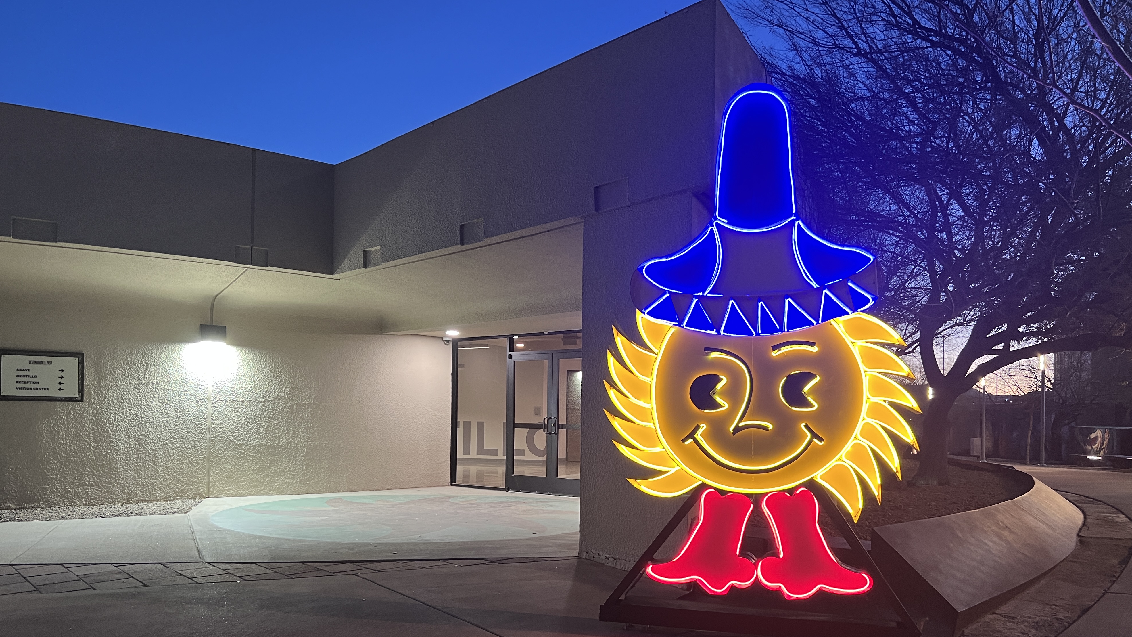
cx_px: 574
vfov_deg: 39.9
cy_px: 402
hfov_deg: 66.1
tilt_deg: +0.3
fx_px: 870
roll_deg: -1.7
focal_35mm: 29
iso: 200
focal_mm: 5.7
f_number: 1.5
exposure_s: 1/60
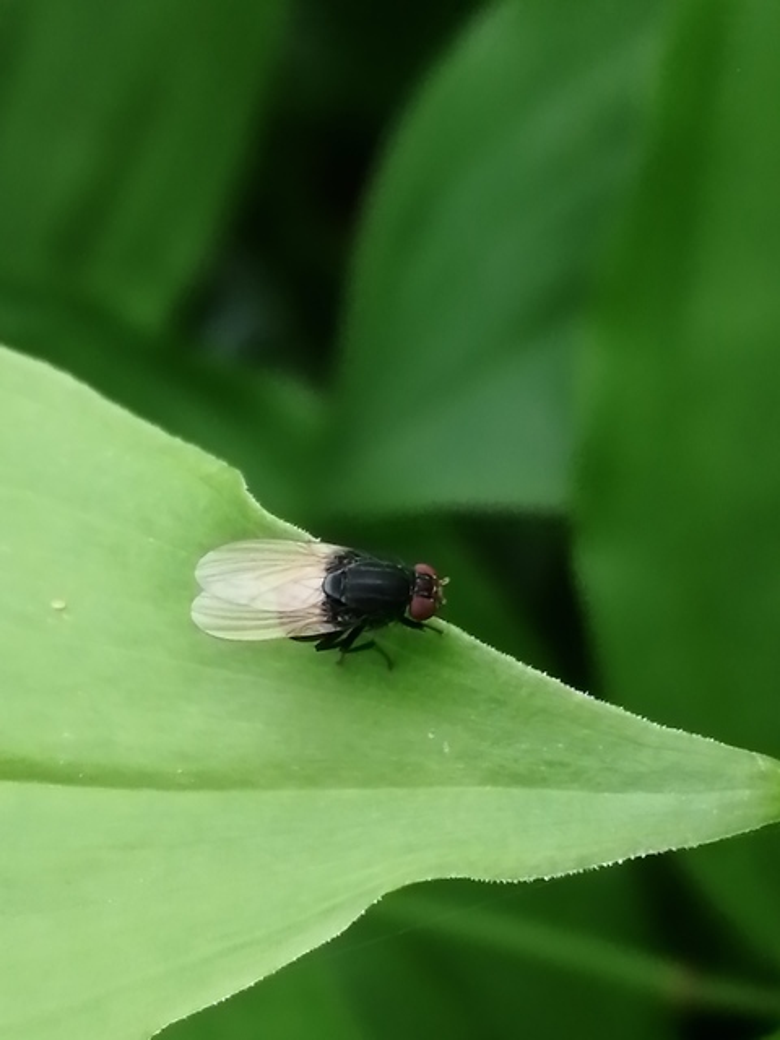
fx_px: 3034
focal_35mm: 101
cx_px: 390
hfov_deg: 14.6
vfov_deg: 19.4
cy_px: 520
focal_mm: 3.46
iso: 100
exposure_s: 1/180
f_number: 1.8
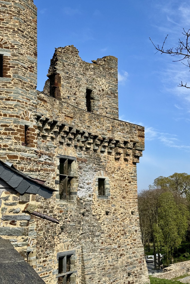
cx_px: 100
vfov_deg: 39.6
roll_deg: +0.2
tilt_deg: +8.9
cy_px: 142
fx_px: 396
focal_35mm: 50
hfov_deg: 27.0
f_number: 1.78
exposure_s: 1/4975
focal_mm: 6.76
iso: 64
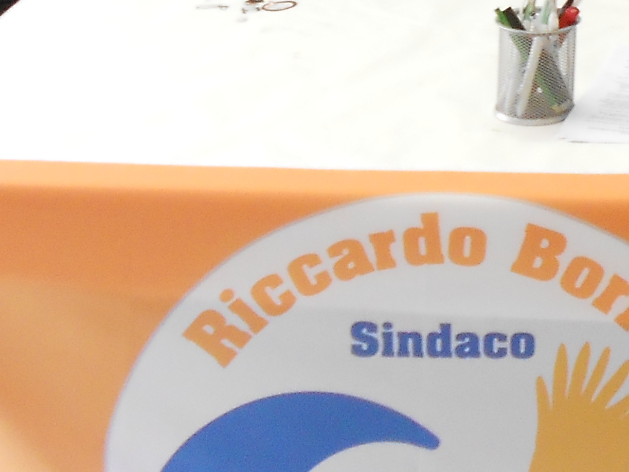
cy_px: -337
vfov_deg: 12.2
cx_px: 859
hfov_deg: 16.3
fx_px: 2054
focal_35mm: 113
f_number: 3.6
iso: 250
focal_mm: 6
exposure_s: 1/30
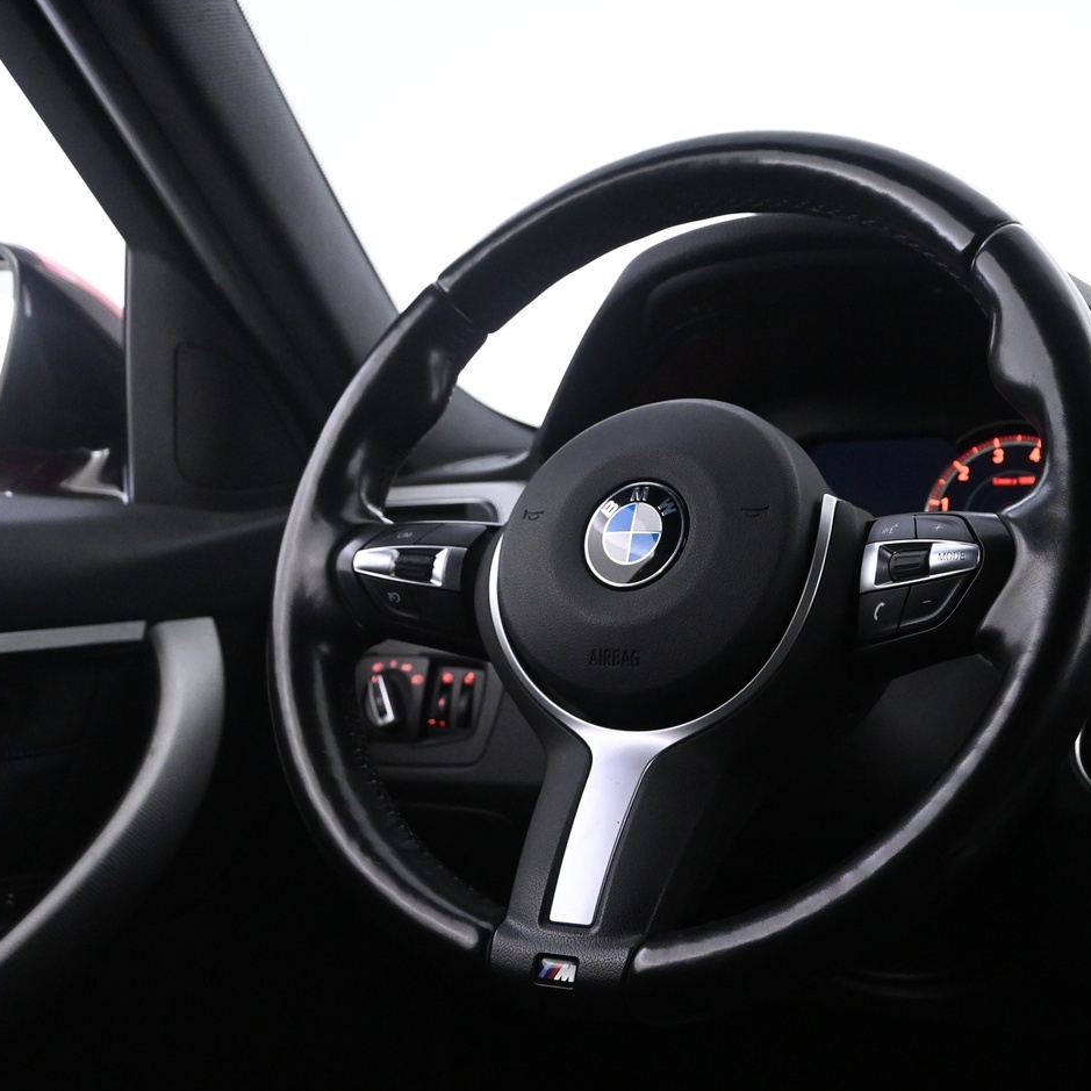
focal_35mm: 44
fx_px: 1569
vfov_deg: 38.3
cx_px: 726
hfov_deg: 37.9
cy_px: 565
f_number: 3.8
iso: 3200
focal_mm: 20
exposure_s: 1/30
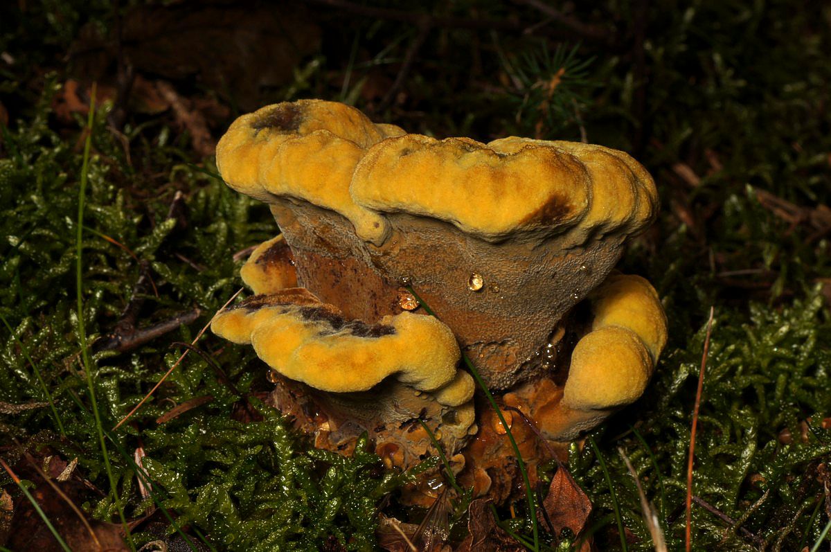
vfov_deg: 10.1
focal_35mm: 135
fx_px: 3112
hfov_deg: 15.2
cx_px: 416
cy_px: 276
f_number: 20
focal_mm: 90
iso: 100
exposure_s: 1/160
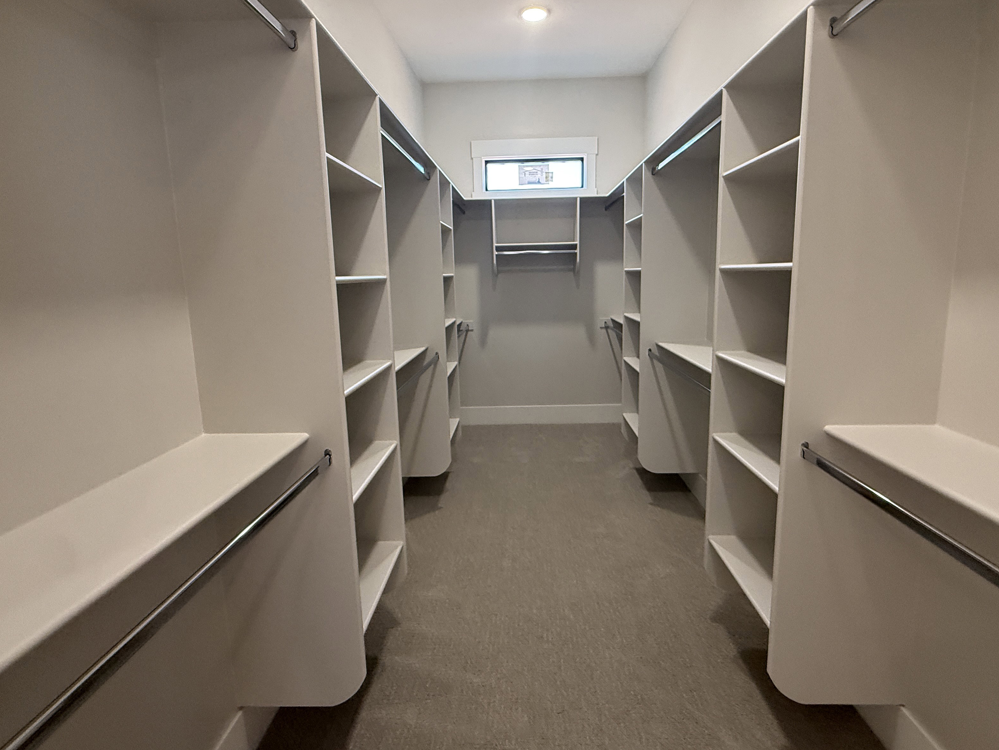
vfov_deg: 71.6
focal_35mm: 18
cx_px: 513
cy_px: 358
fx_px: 519
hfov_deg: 87.7
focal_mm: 2.22
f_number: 2.2
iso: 400
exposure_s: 1/120
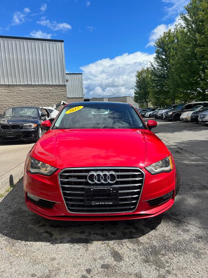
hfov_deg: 53.1
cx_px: 104
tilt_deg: -7.1
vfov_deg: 67.3
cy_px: 139
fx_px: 208
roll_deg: +3.3
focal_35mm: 26
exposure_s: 1/4444
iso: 50
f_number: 1.5
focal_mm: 5.7
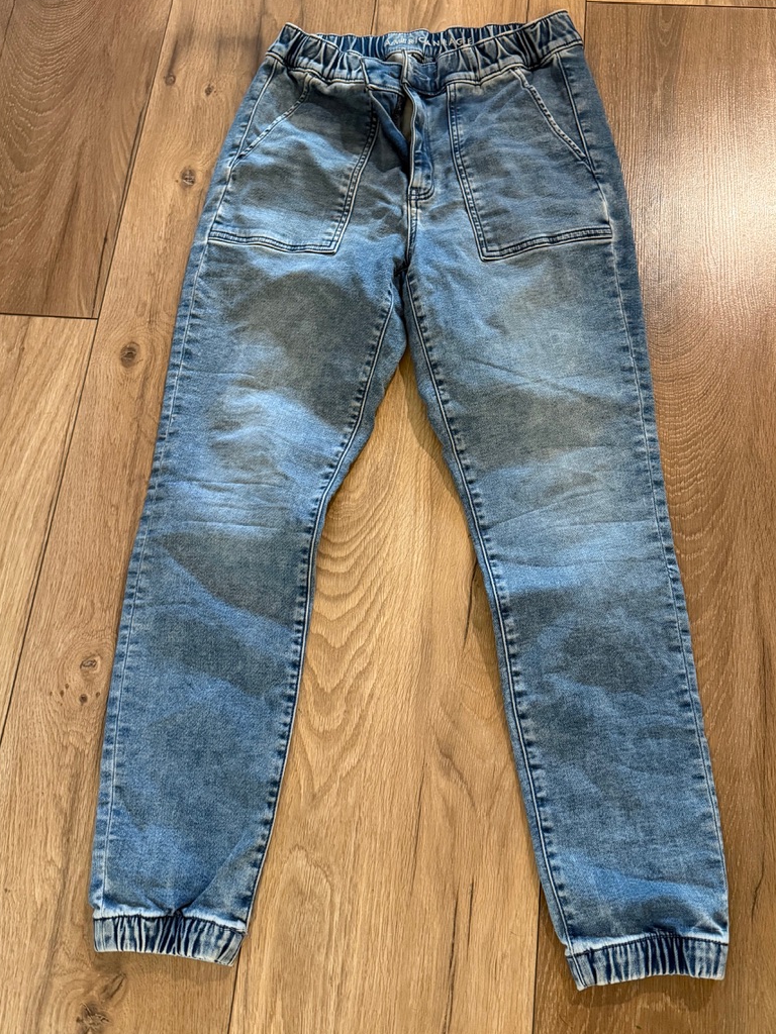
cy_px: 480
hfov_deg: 46.8
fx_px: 897
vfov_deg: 59.9
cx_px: 411
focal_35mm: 30
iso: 640
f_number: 1.78
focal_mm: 6.76
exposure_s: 1/50
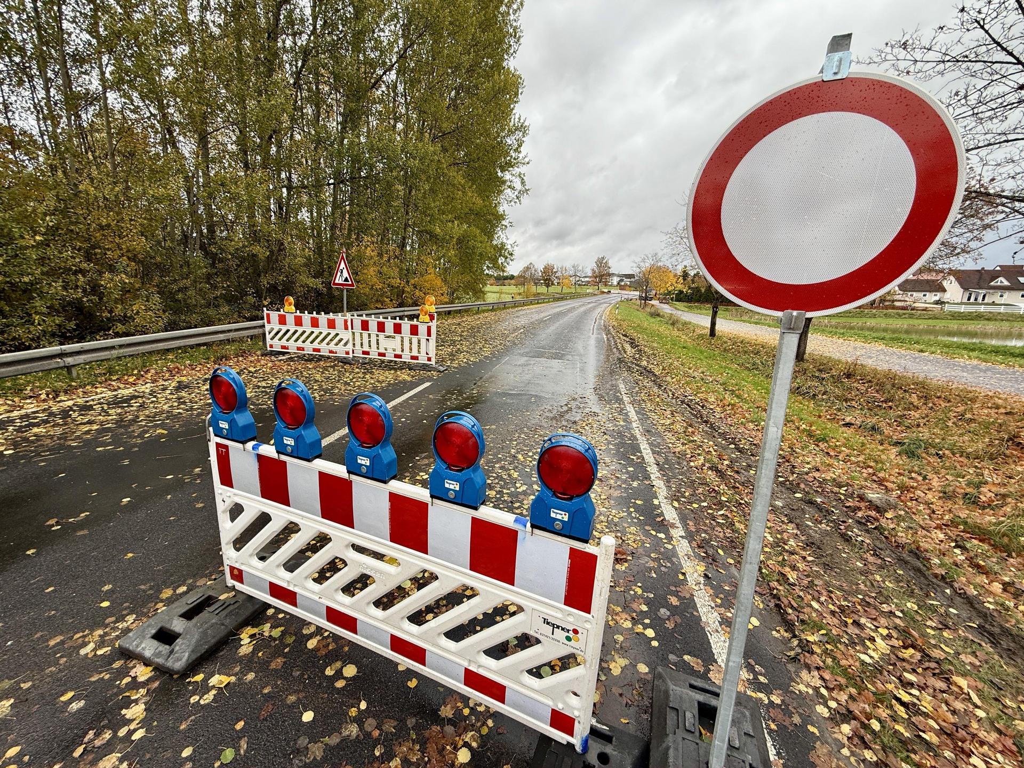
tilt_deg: -10.8
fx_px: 414
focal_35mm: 14
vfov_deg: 85.7
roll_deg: -1.6
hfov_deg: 102.1
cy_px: 384
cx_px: 512
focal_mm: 2.22
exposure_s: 1/187
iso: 50
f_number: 2.2
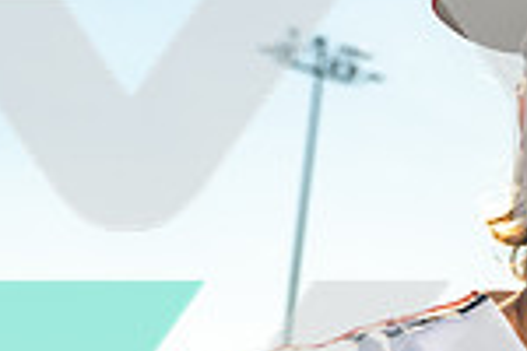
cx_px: 731
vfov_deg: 11.1
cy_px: 469
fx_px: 1757
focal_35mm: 120
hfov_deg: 16.0
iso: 500
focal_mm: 31
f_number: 5
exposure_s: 1/200
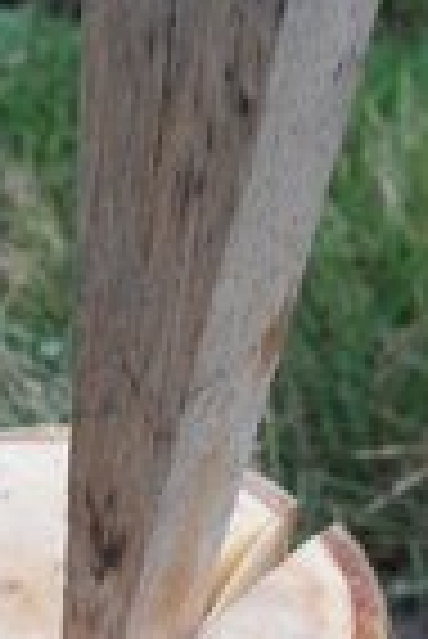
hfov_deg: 13.1
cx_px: 185
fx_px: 1868
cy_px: 583
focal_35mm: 105
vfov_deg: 19.1
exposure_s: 1/40
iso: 80
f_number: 3.1
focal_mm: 6.72
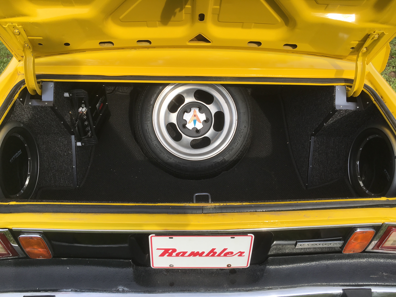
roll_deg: +1.5
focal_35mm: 29
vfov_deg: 48.2
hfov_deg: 61.7
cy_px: 148
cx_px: 198
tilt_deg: -29.6
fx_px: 332
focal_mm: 4.15
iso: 25
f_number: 2.2
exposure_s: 1/487
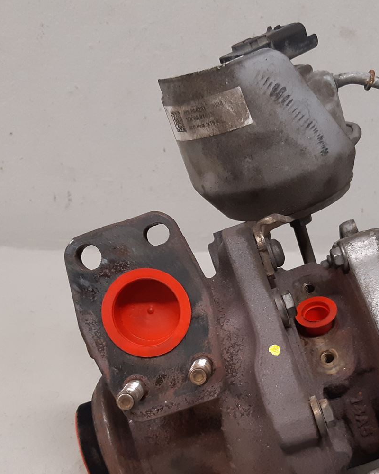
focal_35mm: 52
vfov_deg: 35.3
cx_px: 233
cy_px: 352
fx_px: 729
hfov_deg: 29.0
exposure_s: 1/50
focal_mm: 3.93
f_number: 1.7
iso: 200
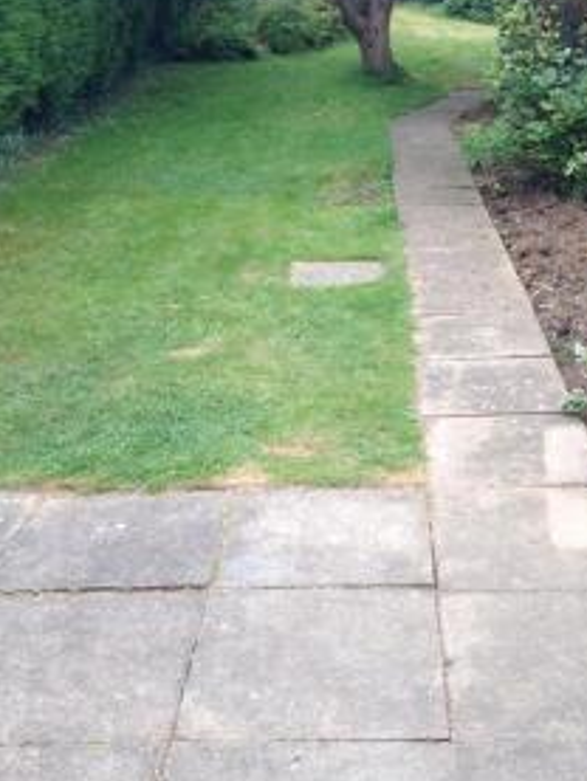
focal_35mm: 52
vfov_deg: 36.8
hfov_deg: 27.8
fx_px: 1175
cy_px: 348
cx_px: 415
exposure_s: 1/155
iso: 50
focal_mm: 4.12
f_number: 2.4
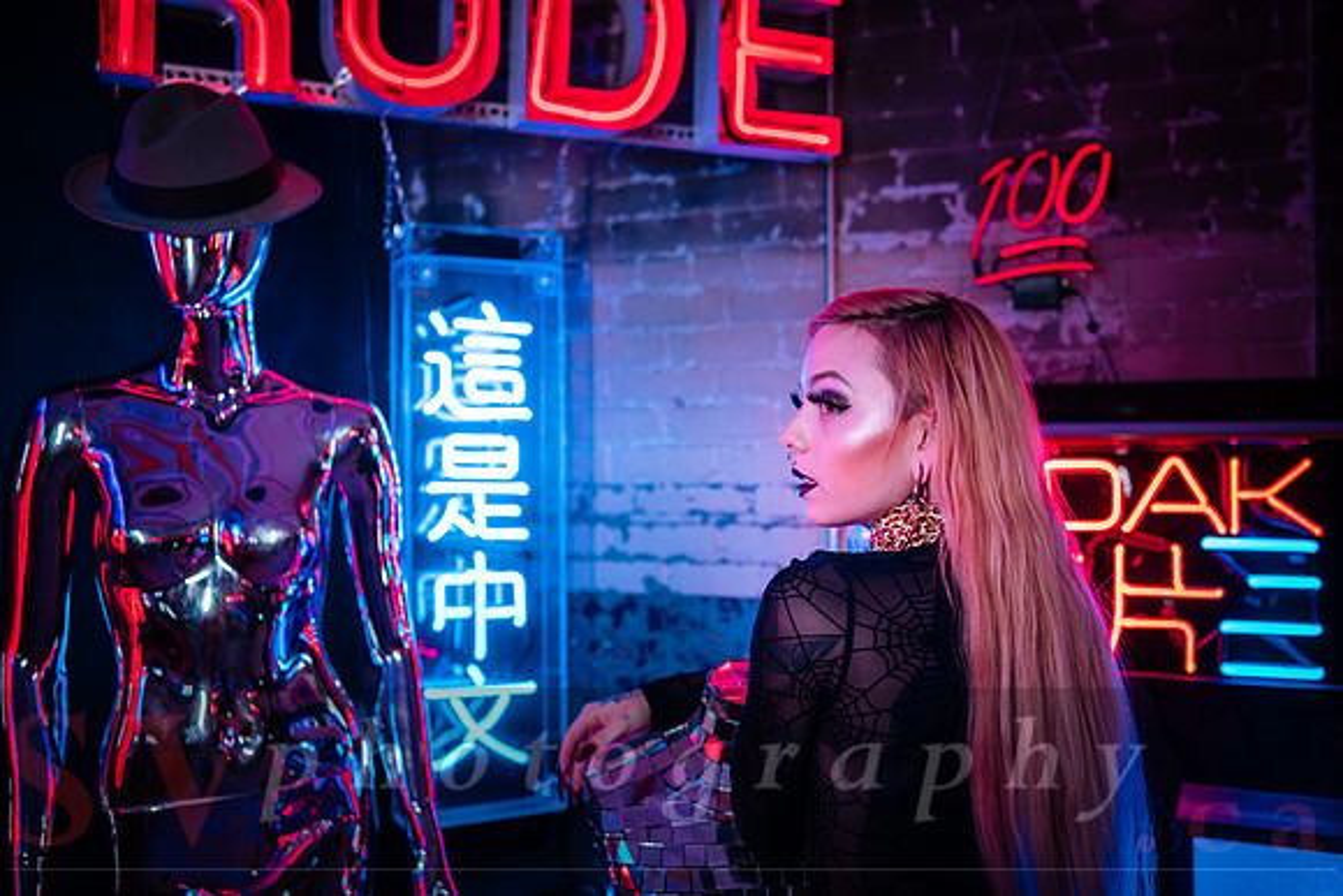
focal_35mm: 35
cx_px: 672
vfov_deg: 37.9
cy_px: 448
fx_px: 1306
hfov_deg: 54.4
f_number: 2.8
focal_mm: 35
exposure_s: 1/80
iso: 200
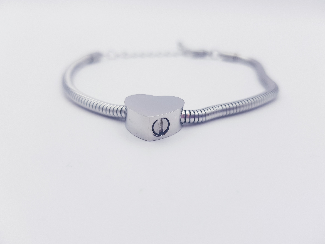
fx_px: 244
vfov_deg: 53.1
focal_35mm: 26
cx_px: 162
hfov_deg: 67.3
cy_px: 122
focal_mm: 4.2
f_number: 1.7
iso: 40
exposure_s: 1/117
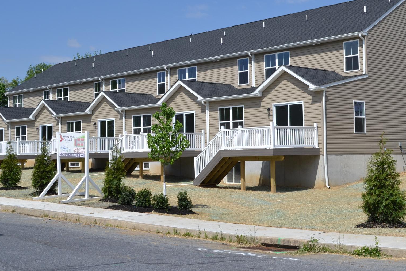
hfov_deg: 34.1
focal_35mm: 59
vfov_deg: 23.1
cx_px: 203
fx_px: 662
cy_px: 99
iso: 200
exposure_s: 1/640
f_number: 8
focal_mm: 29
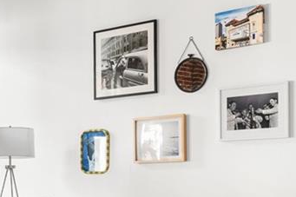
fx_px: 616
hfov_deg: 25.5
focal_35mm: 75
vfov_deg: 17.9
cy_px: 176
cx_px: -8
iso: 160
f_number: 8
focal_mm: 16
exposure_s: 1/2.5
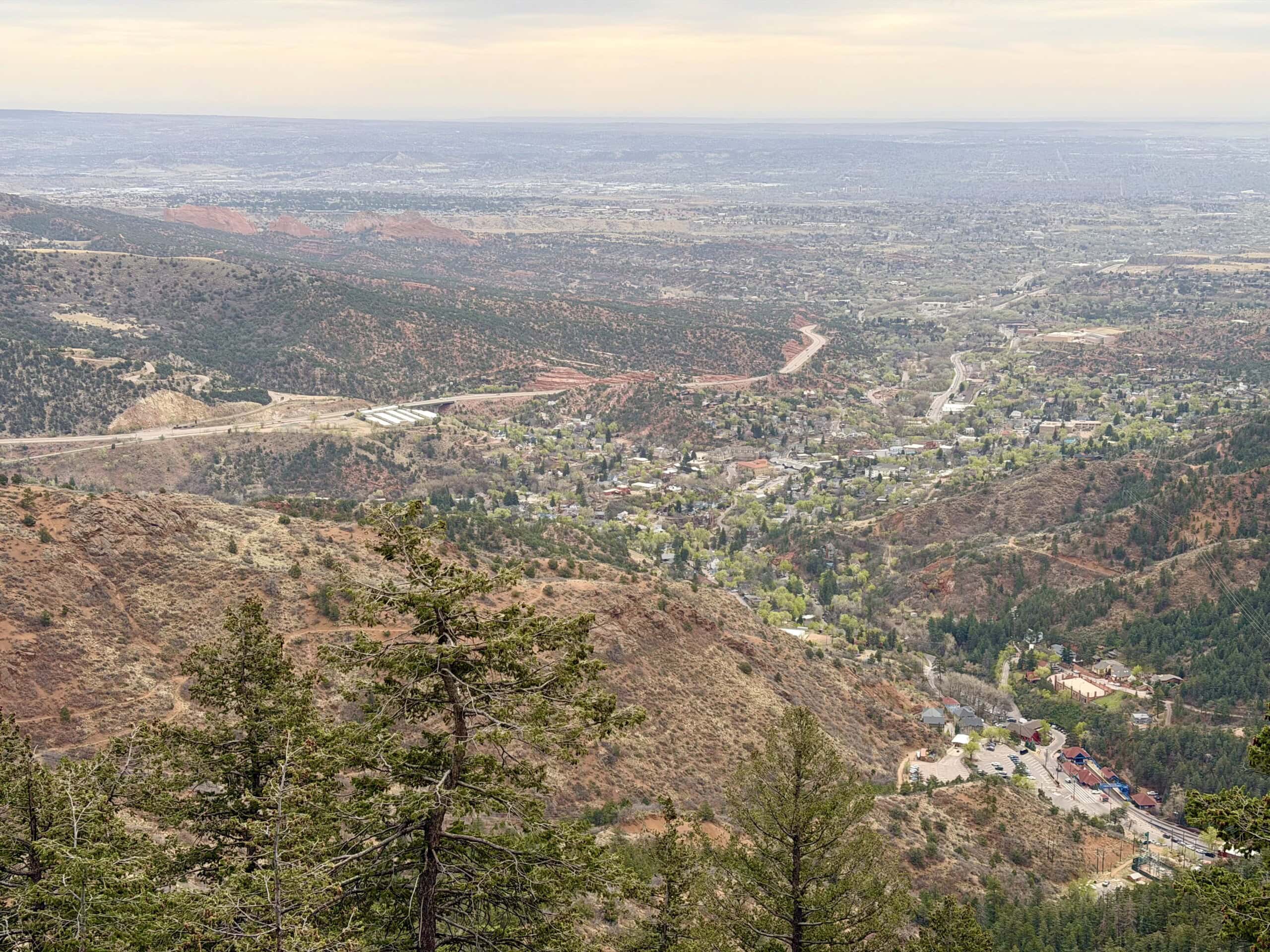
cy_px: 476
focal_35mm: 48
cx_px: 635
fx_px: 1761
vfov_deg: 30.3
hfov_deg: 39.7
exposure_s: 1/1883
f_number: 1.8
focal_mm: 6.8
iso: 64
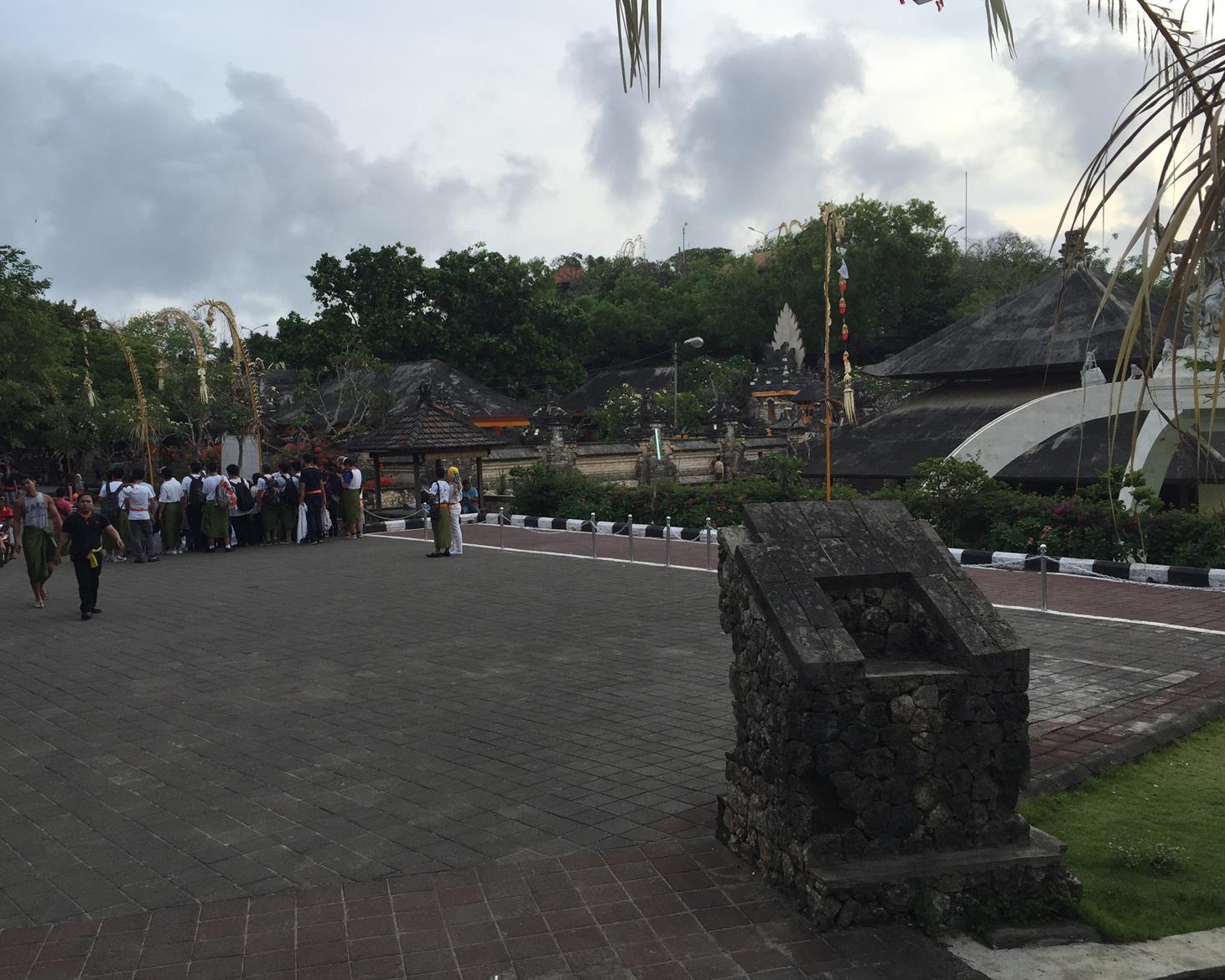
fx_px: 1124
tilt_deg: -2.2
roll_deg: +0.3
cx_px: 603
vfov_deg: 47.1
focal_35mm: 31
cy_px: 480
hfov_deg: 57.2
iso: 32
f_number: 2.2
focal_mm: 4.15
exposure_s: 1/1236
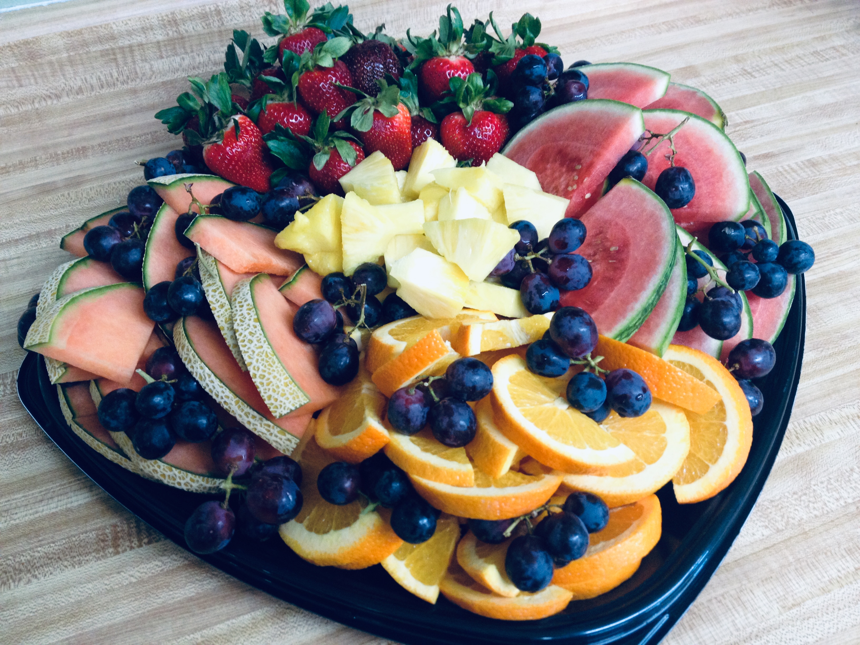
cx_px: 430
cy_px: 322
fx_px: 870
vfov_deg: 40.7
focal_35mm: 35
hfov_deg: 52.6
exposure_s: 1/20
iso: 160
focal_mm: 4.28
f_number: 2.4
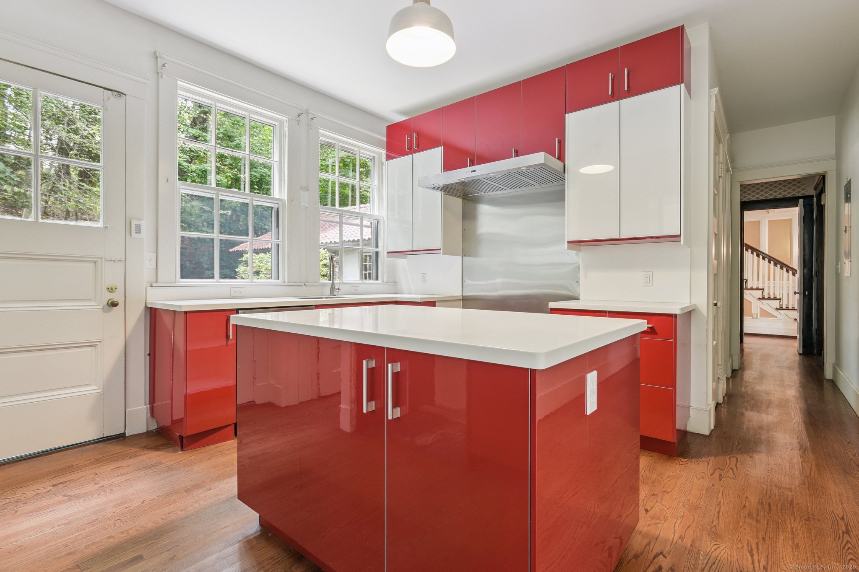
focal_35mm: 17
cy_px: 286
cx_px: 430
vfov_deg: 70.4
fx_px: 406
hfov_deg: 93.3
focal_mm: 17
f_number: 11
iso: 400
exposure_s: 1/5
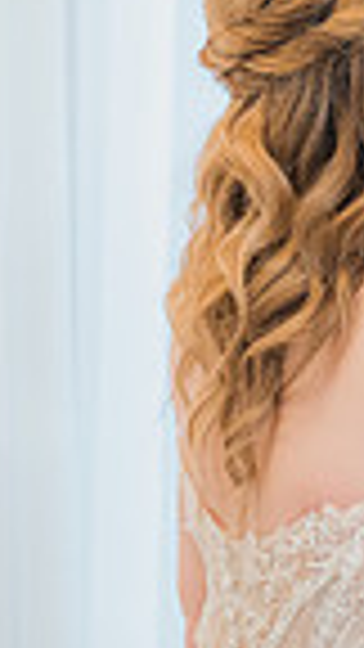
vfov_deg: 10.2
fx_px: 3621
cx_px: 881
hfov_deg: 5.5
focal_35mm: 211
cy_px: 335
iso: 1250
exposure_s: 1/500
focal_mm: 50
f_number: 1.4
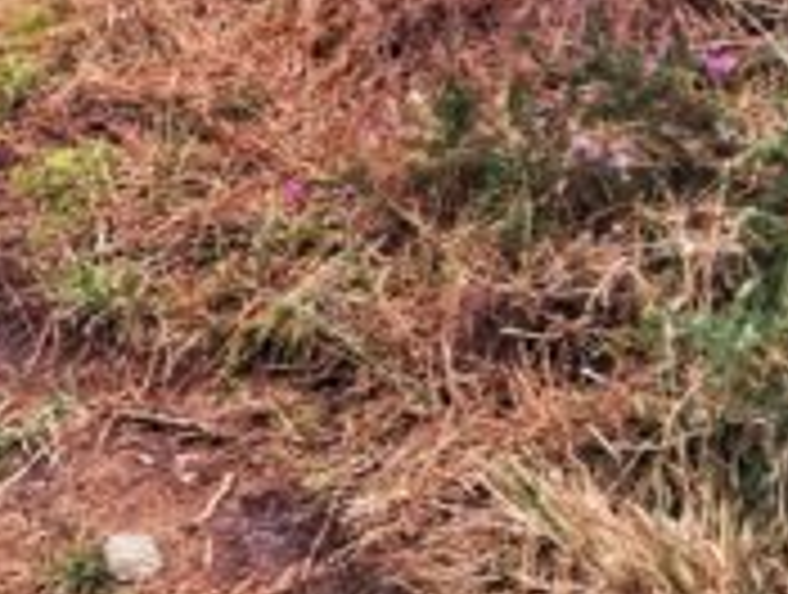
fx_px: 2897
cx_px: -365
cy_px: -472
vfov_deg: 11.0
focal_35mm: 127
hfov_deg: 14.5
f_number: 2.2
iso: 25
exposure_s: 1/33
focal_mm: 4.15
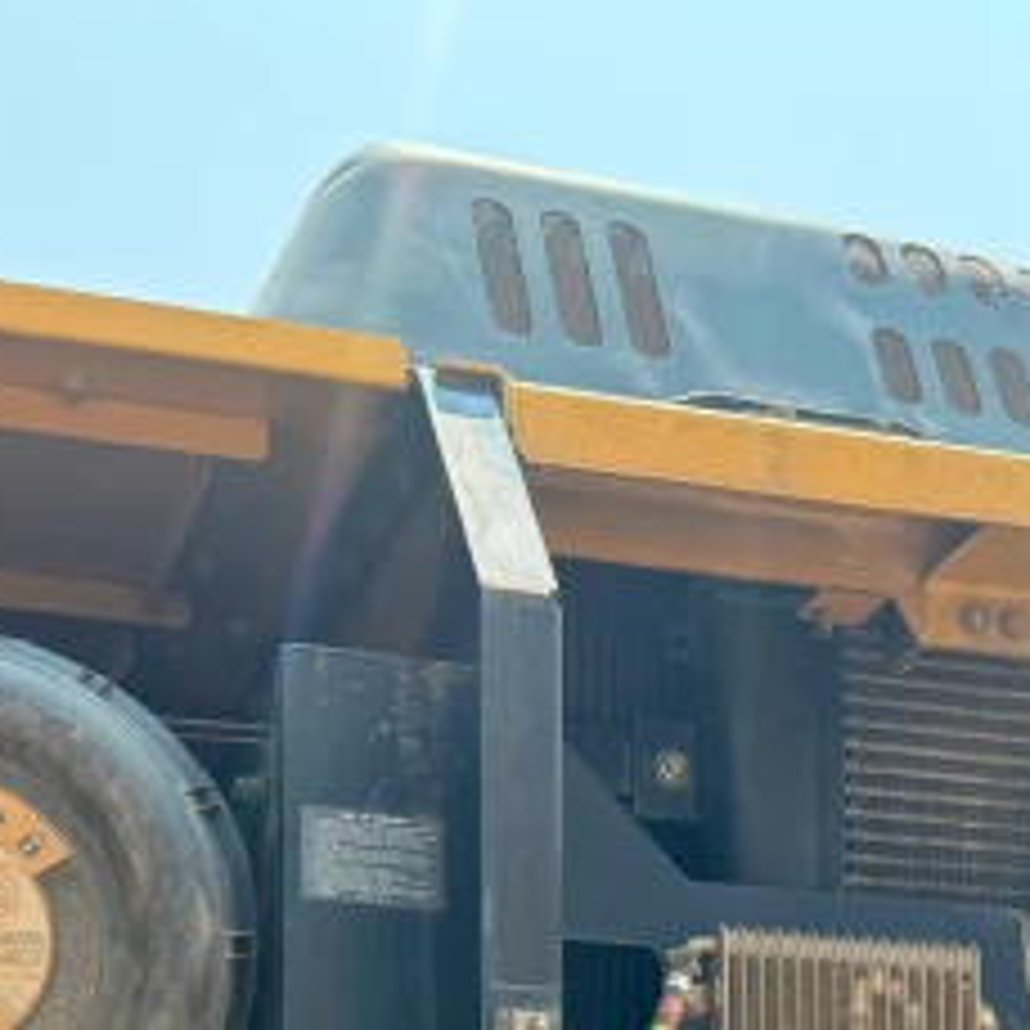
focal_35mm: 74
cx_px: 544
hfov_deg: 23.4
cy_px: 1300
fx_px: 2491
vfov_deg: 21.4
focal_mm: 6.76
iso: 80
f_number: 1.78
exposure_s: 1/1010
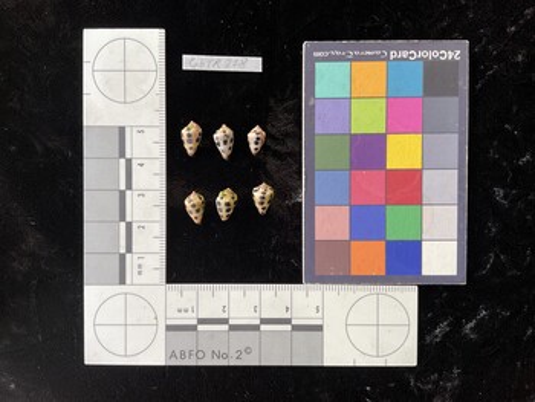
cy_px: 201
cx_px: 268
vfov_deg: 48.3
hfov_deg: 61.6
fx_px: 449
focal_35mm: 29
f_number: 1.8
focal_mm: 3
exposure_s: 1/120
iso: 64
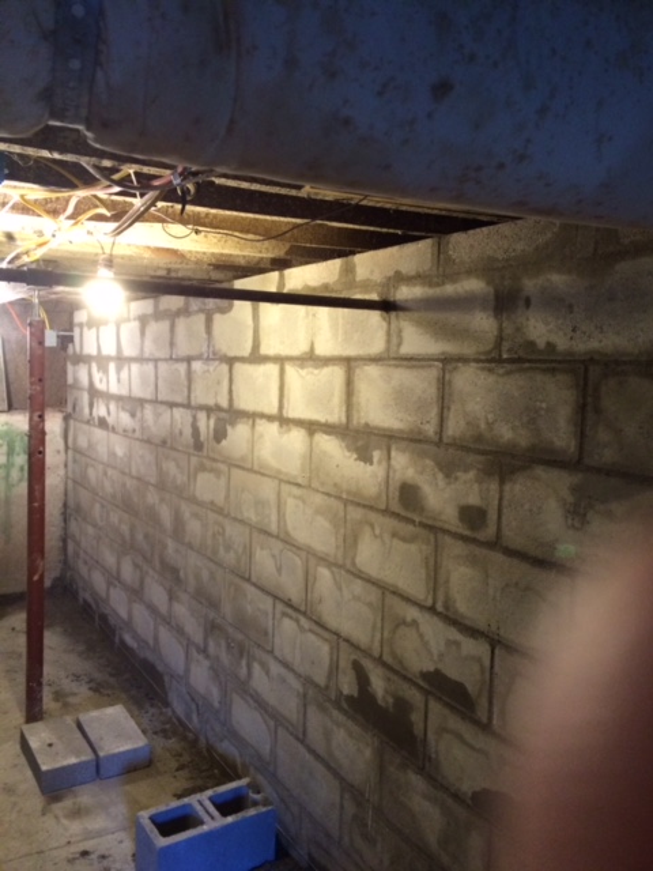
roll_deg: -1.4
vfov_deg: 61.7
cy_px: 436
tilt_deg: -3.8
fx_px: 729
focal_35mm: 29
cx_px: 326
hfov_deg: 48.2
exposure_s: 1/30
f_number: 2.2
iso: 200
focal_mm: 4.15
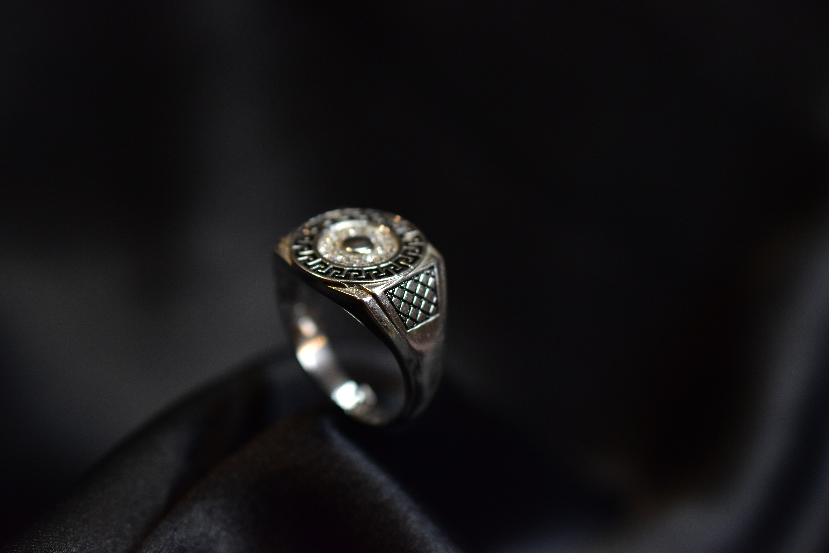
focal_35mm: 60
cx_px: 414
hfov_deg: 33.4
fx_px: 1382
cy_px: 276
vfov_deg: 22.6
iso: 800
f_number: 3.2
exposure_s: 1/250
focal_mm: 40
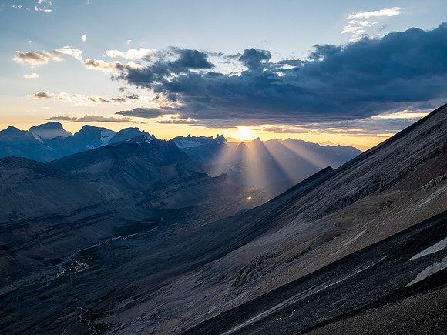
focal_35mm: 32
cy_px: 168
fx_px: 413
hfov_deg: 56.8
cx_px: 224
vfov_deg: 44.2
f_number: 8
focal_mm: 16
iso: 200
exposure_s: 1/100
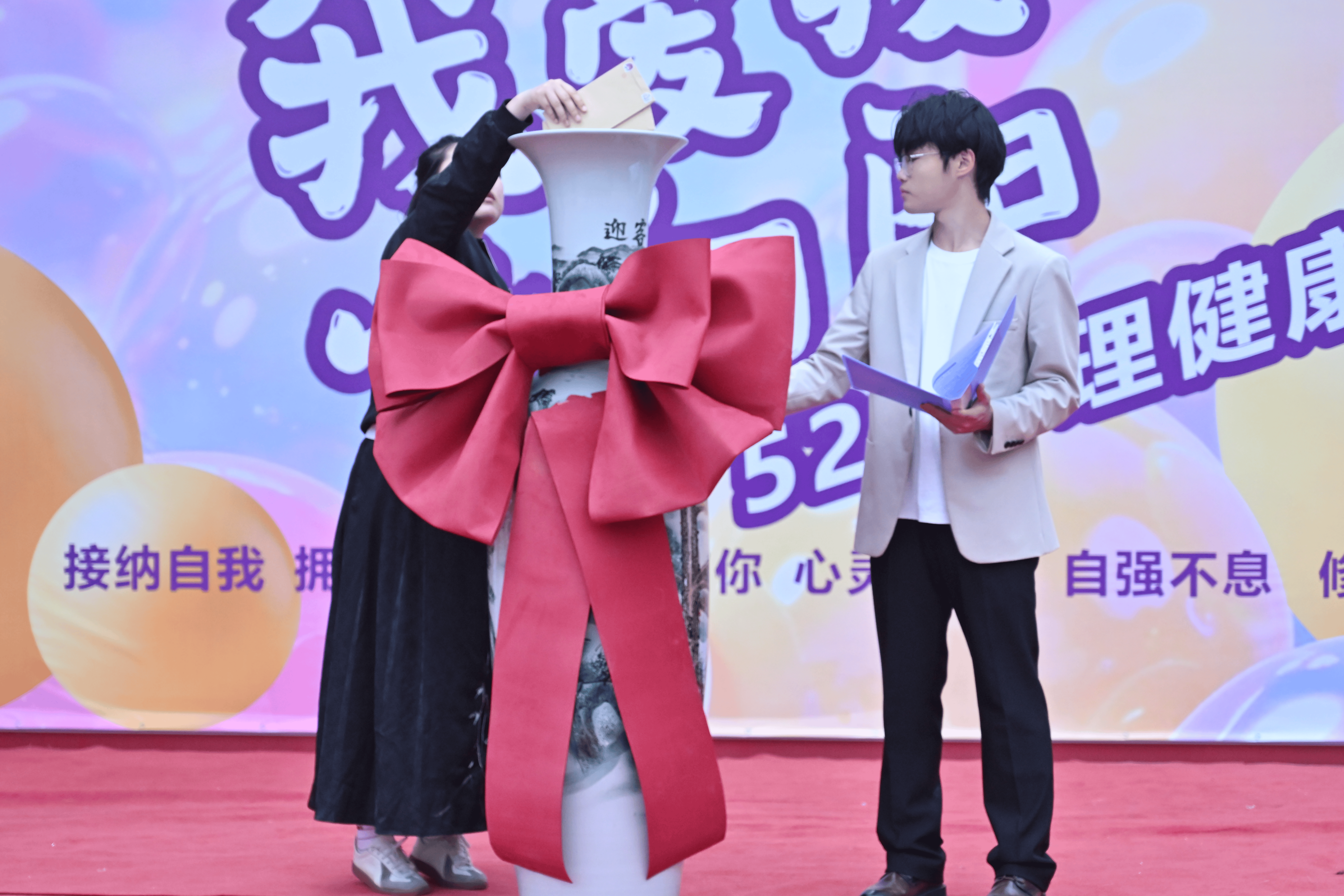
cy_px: 448
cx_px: 672
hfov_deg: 32.4
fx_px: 2314
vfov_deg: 21.9
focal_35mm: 62
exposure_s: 1/250
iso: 2000
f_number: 4
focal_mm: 62
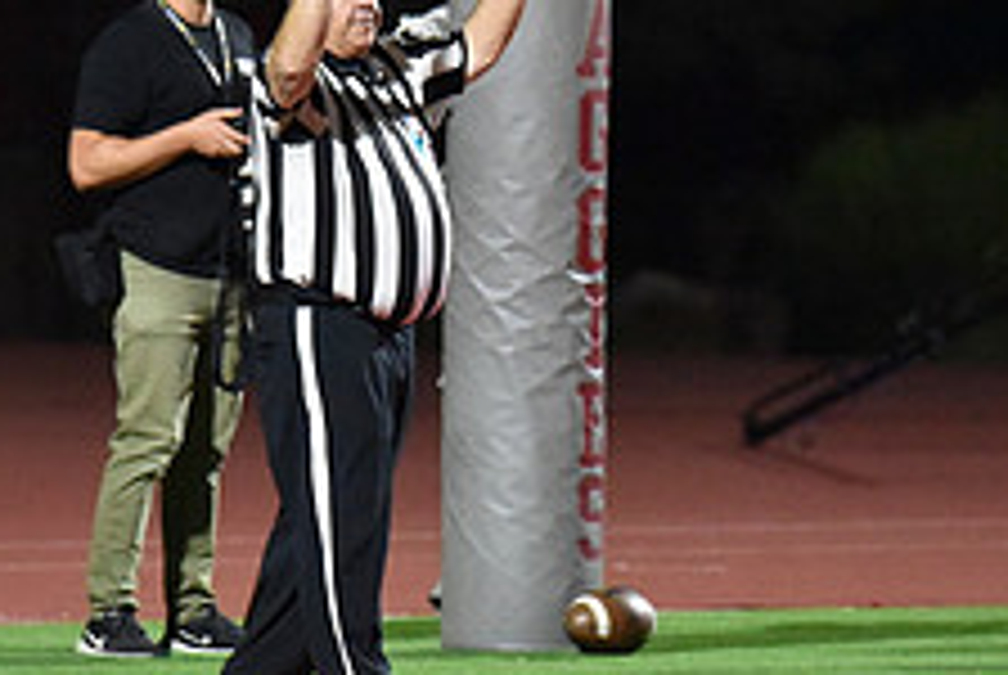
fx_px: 14495
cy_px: 79
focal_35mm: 517
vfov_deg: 2.7
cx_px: 378
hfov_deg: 4.0
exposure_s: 1/1000
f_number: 2.8
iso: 12800
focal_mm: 200
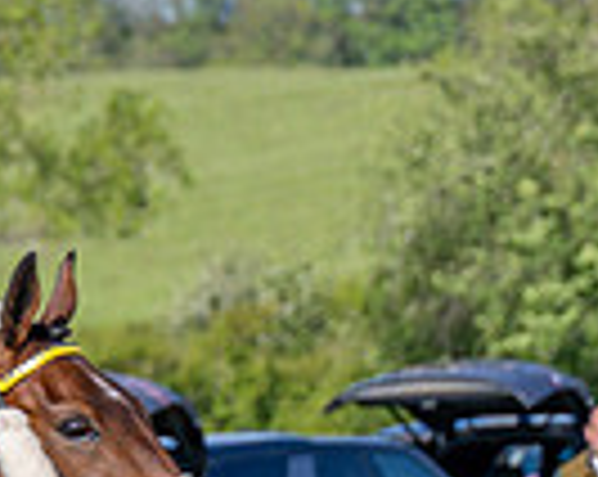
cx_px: -1049
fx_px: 12159
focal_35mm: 688
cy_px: 520
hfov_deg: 2.8
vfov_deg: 2.2
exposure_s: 1/1600
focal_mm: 80
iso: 80
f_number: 2.8
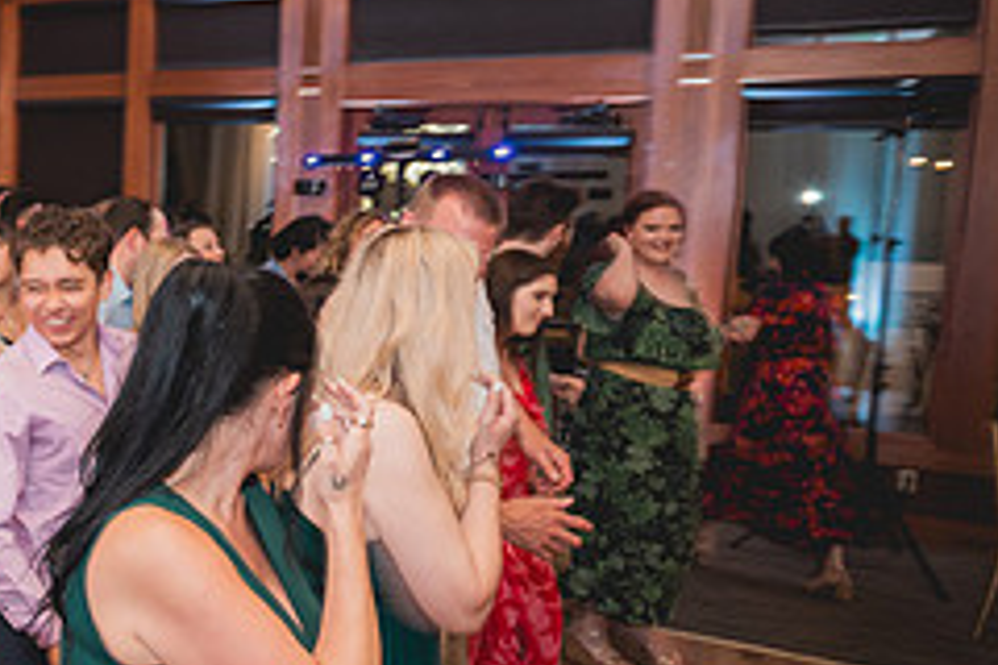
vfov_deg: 32.6
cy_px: 305
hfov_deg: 38.5
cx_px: -121
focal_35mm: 41
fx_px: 1137
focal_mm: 17
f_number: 2.8
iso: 1000
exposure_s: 1/20
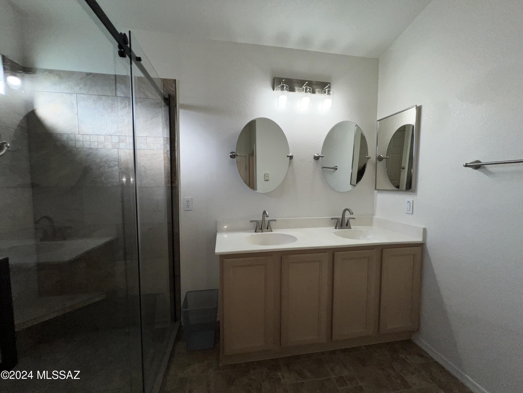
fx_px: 196
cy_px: 196
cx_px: 262
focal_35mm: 13
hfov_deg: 106.2
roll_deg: +0.2
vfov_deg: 89.9
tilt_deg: -4.8
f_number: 1.8
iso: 25
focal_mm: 1.57
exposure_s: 1/279
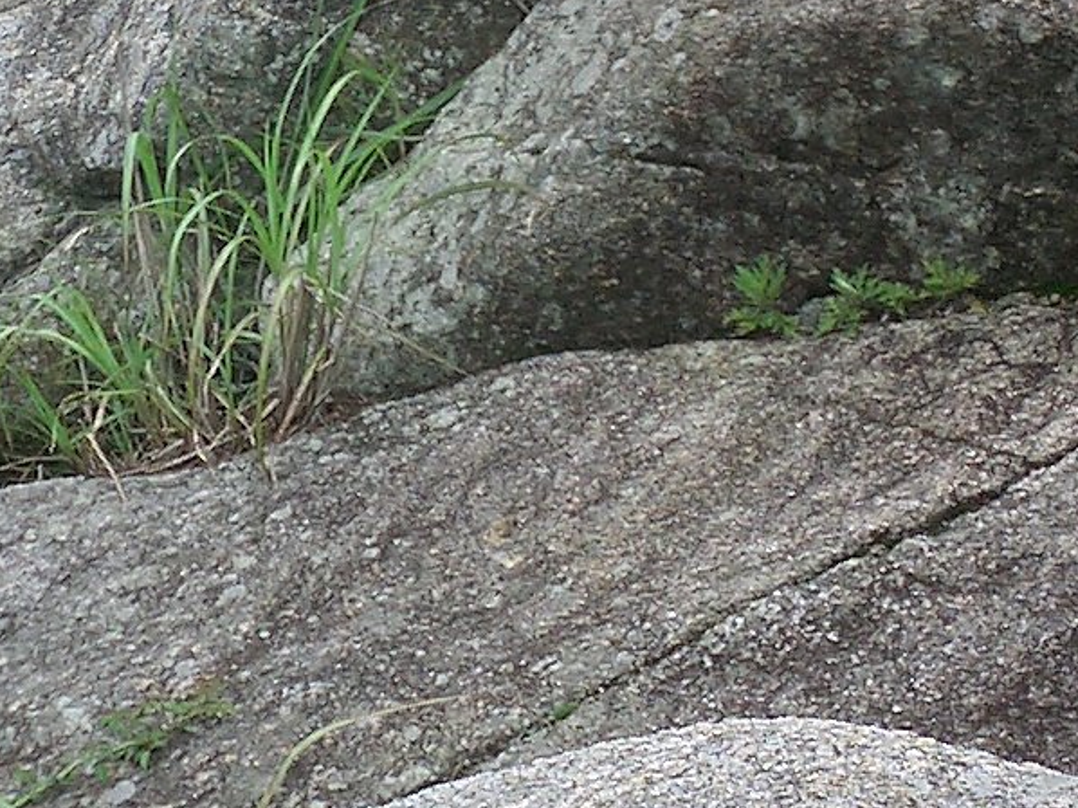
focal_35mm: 99
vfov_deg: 14.7
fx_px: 3082
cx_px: 332
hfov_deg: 19.8
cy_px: 25
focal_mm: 5.6
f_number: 3.5
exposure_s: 1/100
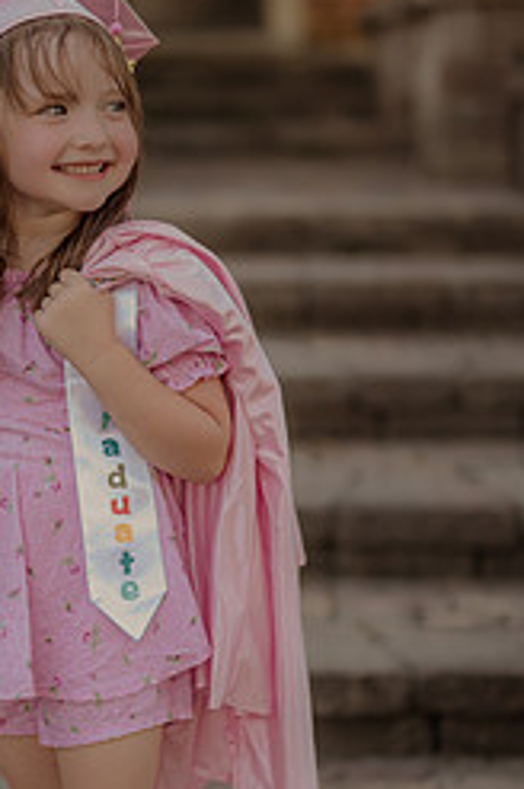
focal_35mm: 91
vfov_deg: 22.4
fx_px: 1992
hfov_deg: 14.9
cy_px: 466
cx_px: 113
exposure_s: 1/250
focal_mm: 50
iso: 80
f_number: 2
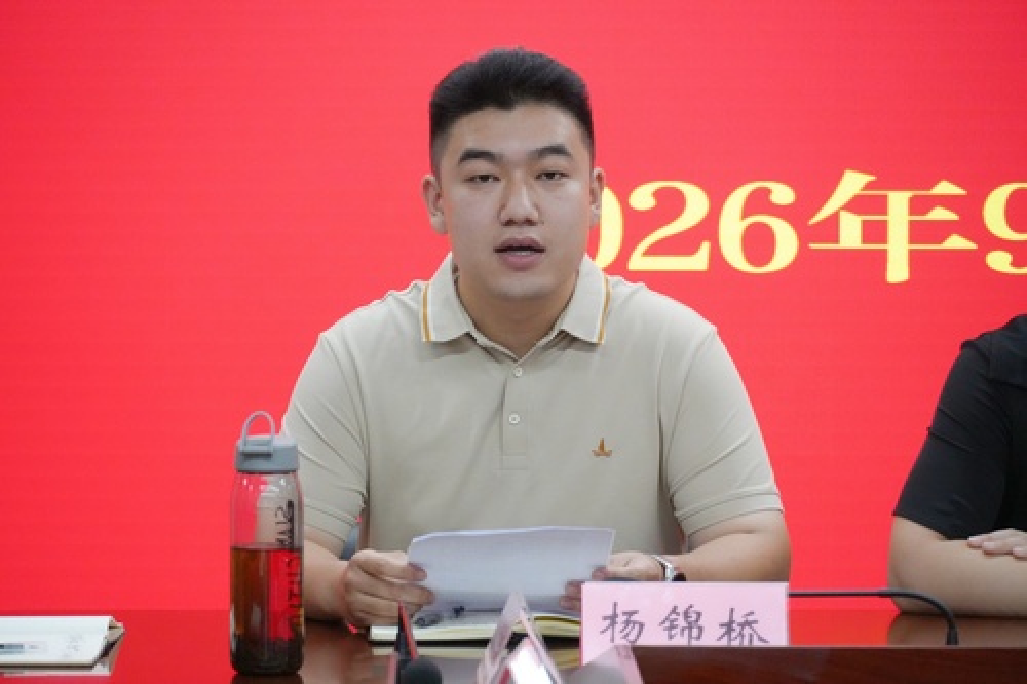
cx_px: 514
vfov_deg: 6.8
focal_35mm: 202
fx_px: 5775
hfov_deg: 10.2
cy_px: 342
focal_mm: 135
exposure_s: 1/250
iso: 4000
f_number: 5.6
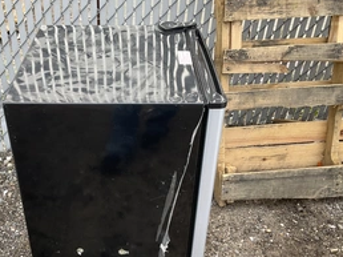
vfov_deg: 31.6
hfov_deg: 41.8
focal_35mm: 45
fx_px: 445
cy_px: 193
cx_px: 126
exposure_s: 1/122
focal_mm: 3
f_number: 1.8
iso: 50
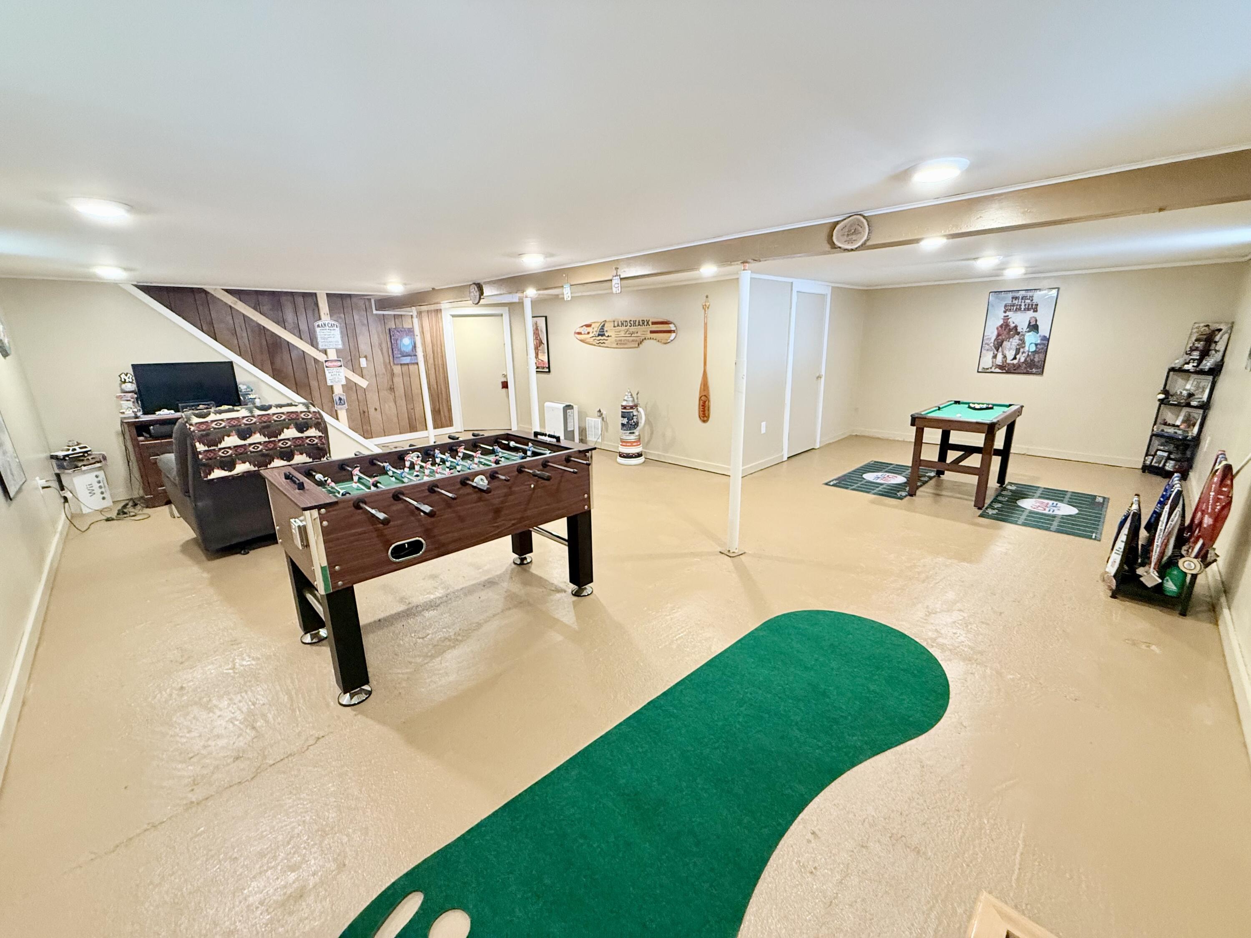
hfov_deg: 102.1
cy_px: 469
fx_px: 506
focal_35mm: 14
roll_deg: +1.2
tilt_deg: -15.1
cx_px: 626
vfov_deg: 85.7
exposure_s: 1/60
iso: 400
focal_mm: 2.22
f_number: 2.2
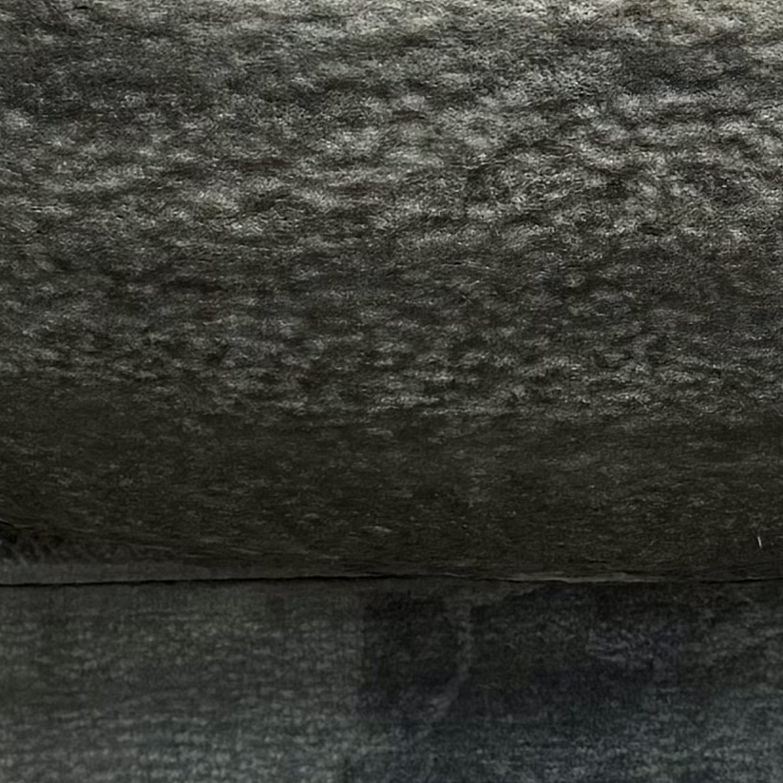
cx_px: 624
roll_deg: -0.4
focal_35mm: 147
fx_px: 3762
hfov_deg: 11.8
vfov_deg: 11.7
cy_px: -64
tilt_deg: -16.5
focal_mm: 6.76
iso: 100
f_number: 1.78
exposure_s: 1/1812
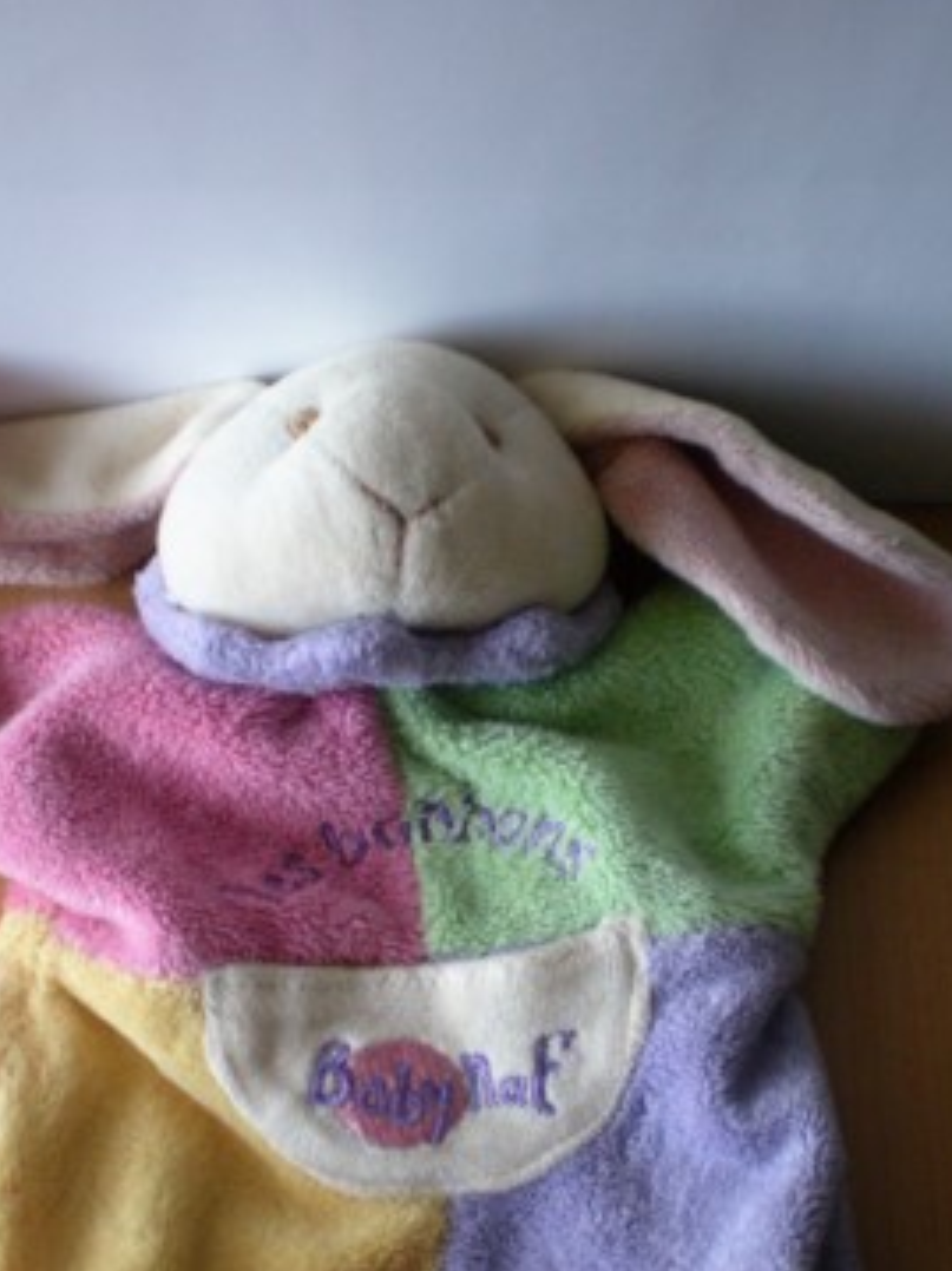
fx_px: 2018
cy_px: 836
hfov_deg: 26.5
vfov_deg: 34.7
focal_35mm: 55
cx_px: 386
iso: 200
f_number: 3.1
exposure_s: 1/43
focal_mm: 6.3
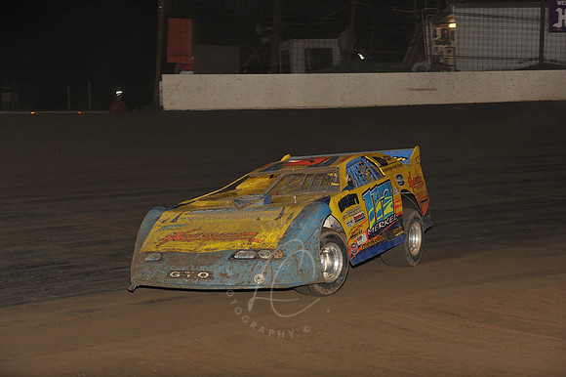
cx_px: 283
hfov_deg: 20.4
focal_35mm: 100
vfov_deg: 13.7
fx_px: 1571
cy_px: 188
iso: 1000
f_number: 6.3
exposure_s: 1/320
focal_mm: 100
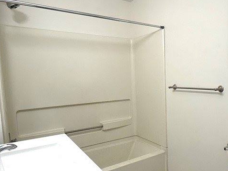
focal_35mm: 30
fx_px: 197
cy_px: 95
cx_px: 165
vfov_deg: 46.7
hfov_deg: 57.6
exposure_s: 1/120
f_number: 2.2
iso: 160
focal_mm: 2.22
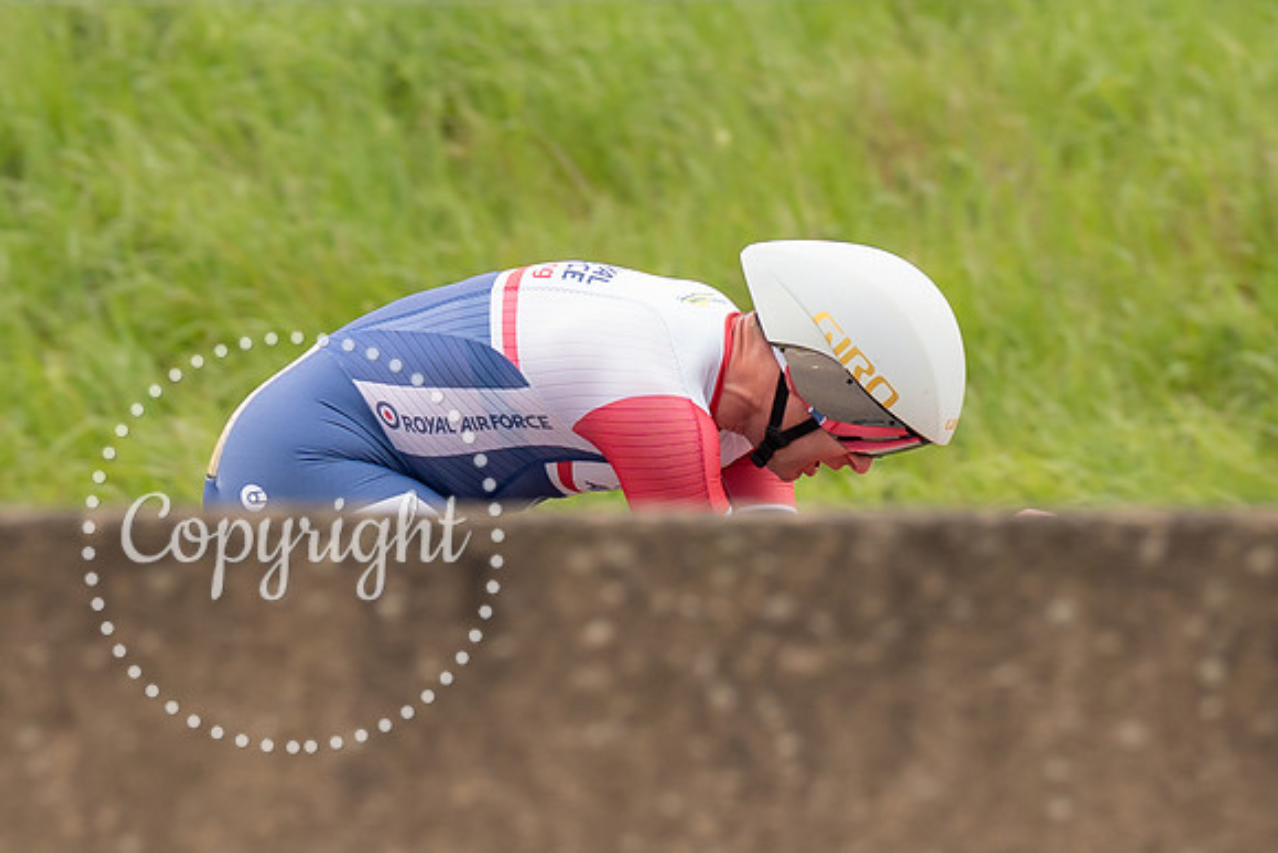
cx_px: 688
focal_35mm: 623
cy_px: 441
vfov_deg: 2.2
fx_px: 22127
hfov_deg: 3.3
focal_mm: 200
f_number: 3.5
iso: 400
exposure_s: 1/1000
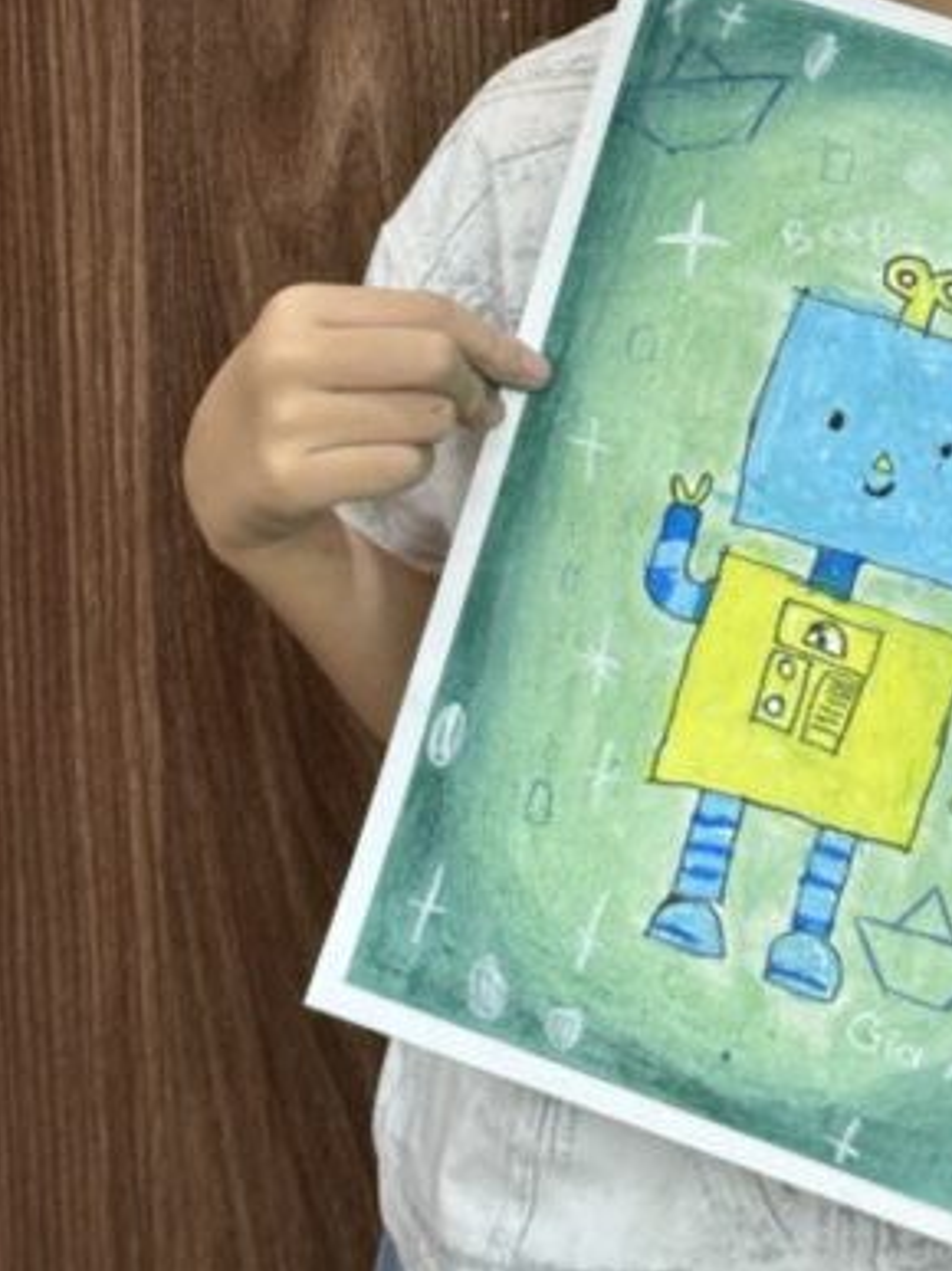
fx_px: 4549
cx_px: 952
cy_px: -174
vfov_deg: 15.4
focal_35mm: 124
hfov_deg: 11.8
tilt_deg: -12.1
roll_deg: -0.1
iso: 80
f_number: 1.78
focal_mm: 6.76
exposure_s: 1/100
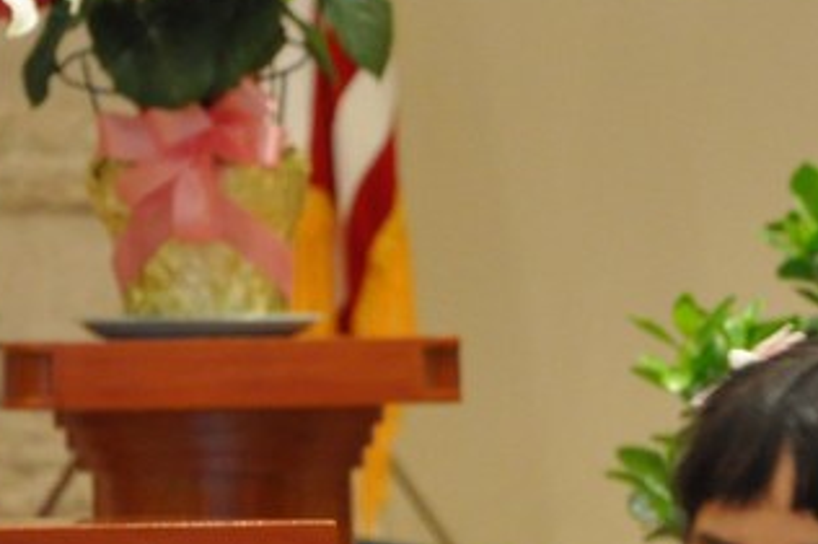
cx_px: 872
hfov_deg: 5.6
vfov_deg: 3.8
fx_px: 8276
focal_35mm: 365
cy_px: 718
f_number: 6.3
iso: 2000
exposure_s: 1/30
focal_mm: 75
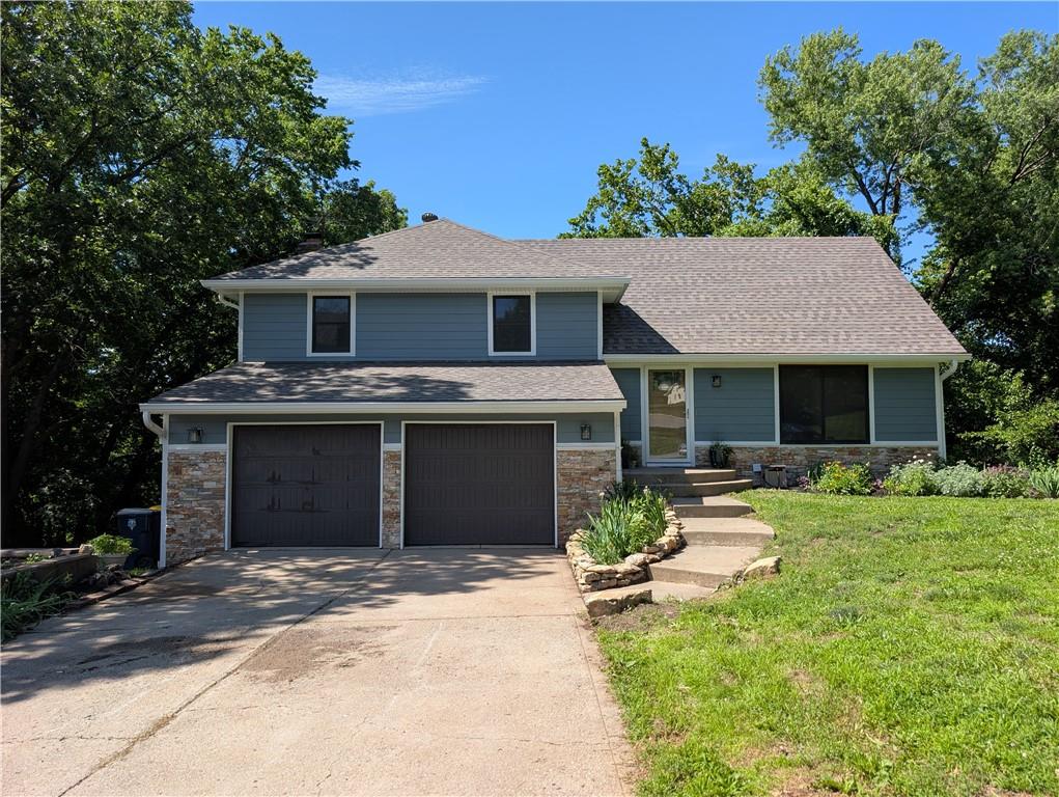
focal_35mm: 24
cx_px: 530
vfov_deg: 56.9
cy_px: 398
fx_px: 735
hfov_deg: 71.5
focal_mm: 6.9
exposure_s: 1/606
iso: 21
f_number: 1.68
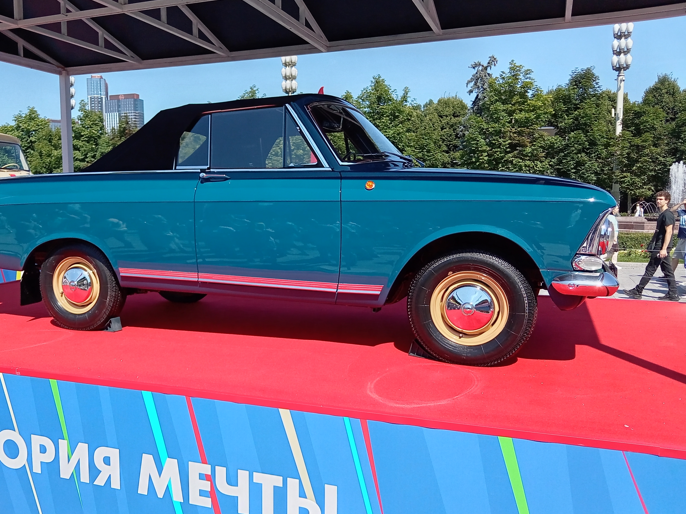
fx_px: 614
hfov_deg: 58.0
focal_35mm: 31
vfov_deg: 45.4
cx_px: 280
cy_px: 279
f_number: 1.8
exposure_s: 1/922
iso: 103
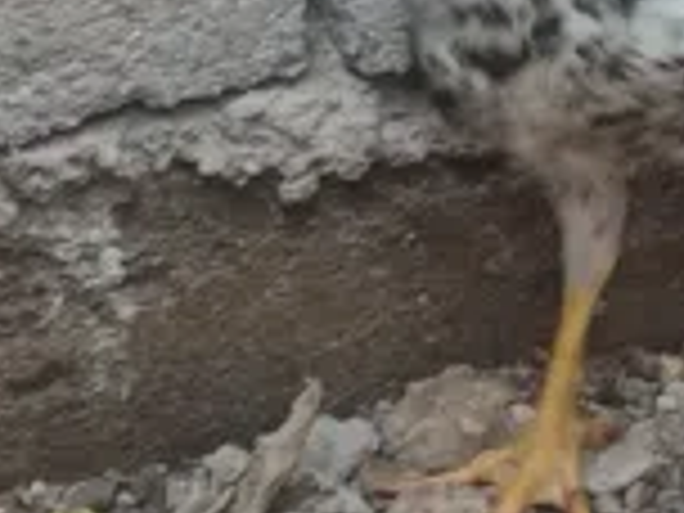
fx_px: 2075
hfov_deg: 15.7
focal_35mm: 105
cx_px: 1274
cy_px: -378
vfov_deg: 12.9
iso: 641
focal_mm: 5.95
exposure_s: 1/30
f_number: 1.89
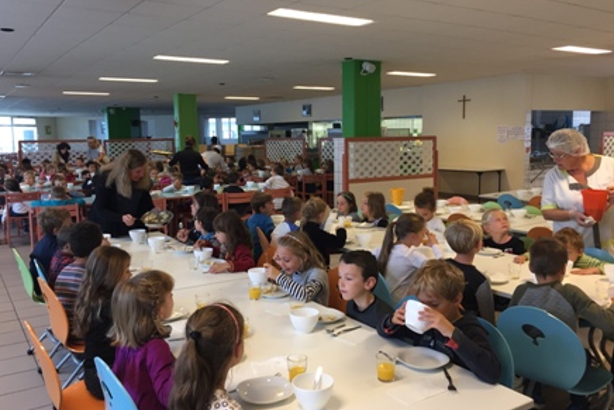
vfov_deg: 42.3
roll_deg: +1.3
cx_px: 303
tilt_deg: -6.6
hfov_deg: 60.3
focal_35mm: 31
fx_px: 529
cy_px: 194
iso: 80
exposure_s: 1/33
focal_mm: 4.15
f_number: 2.2
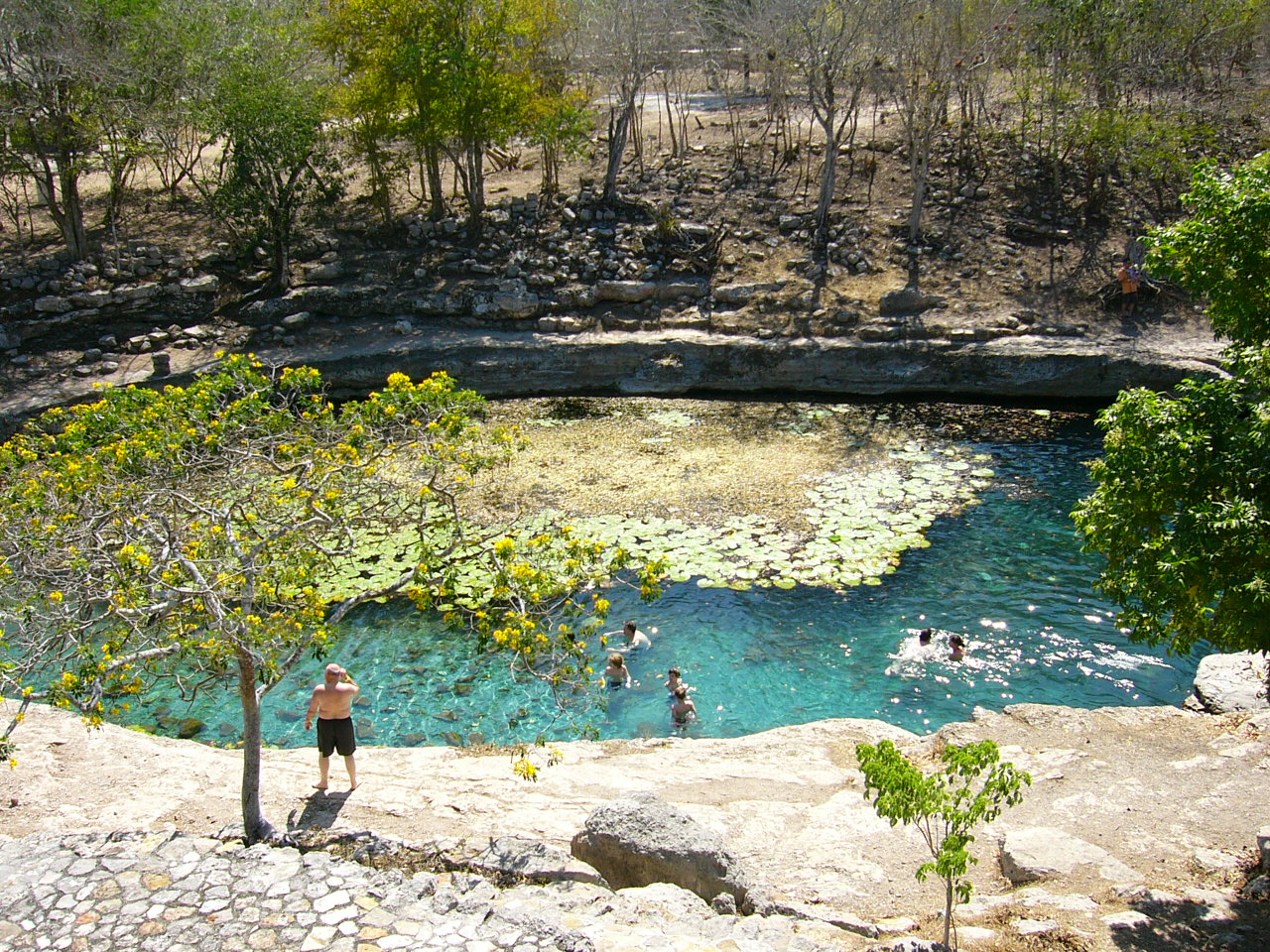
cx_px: 635
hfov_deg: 52.6
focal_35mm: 35
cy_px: 476
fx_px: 1284
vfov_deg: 40.7
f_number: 8
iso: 50
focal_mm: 5.8
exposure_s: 1/80
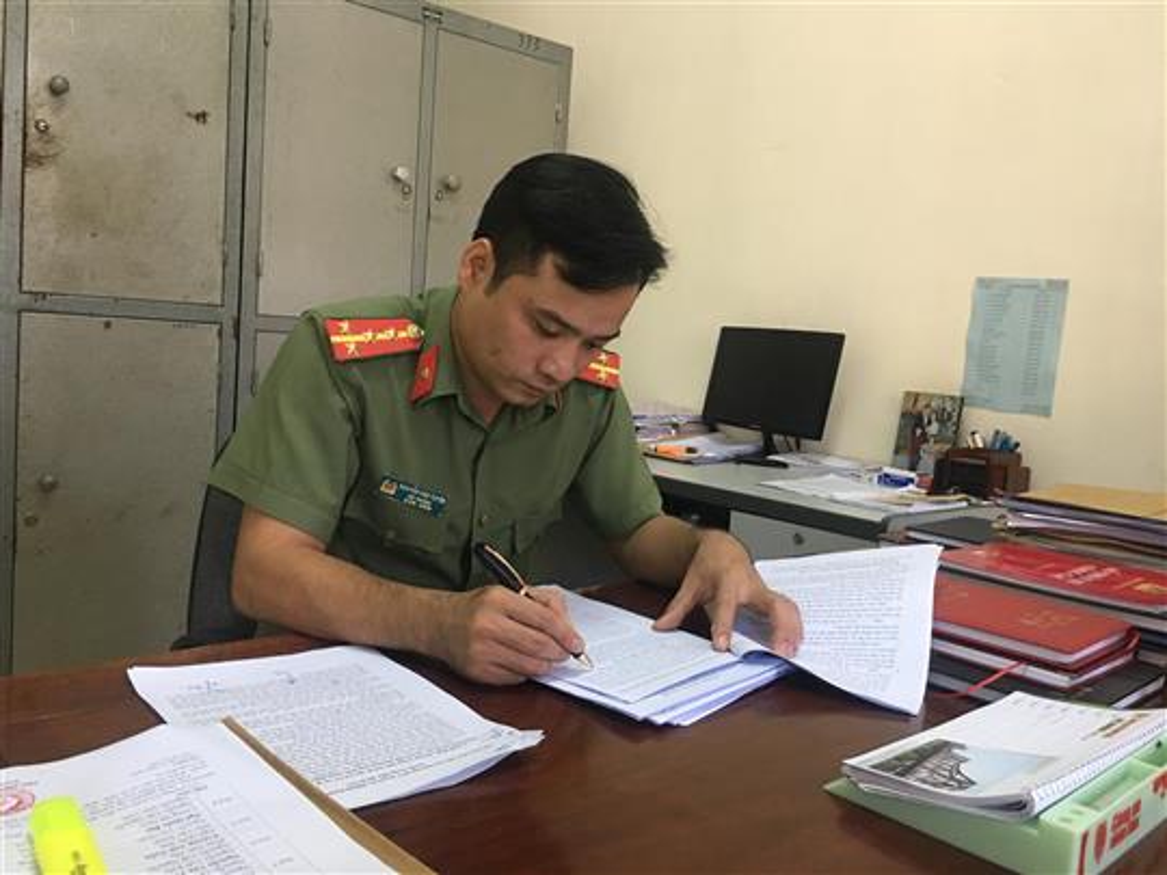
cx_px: 584
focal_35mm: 29
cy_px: 438
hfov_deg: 61.7
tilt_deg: -6.6
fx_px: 978
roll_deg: -5.5
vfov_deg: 48.2
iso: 80
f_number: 2.2
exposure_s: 1/17
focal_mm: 4.15
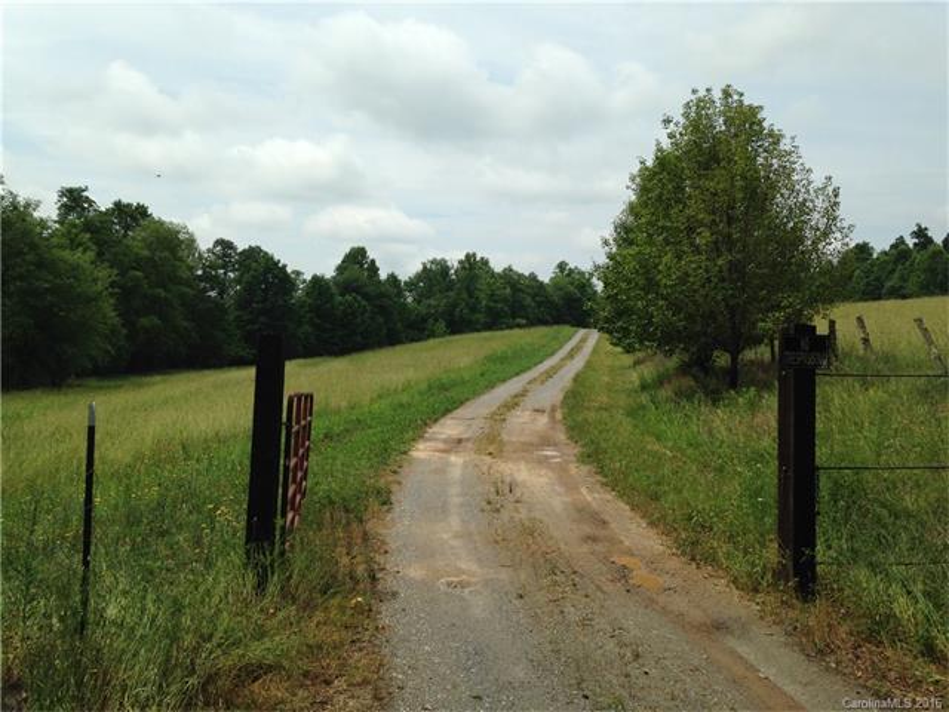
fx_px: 905
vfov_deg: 42.9
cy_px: 356
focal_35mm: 33
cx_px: 474
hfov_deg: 55.4
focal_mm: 4.12
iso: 50
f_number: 2.4
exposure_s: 1/2169
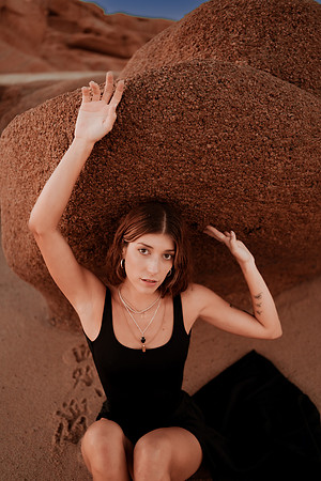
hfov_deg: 37.9
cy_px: 240
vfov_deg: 54.4
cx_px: 160
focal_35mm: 35
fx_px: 468
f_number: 1.8
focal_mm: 35
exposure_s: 1/200
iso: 100
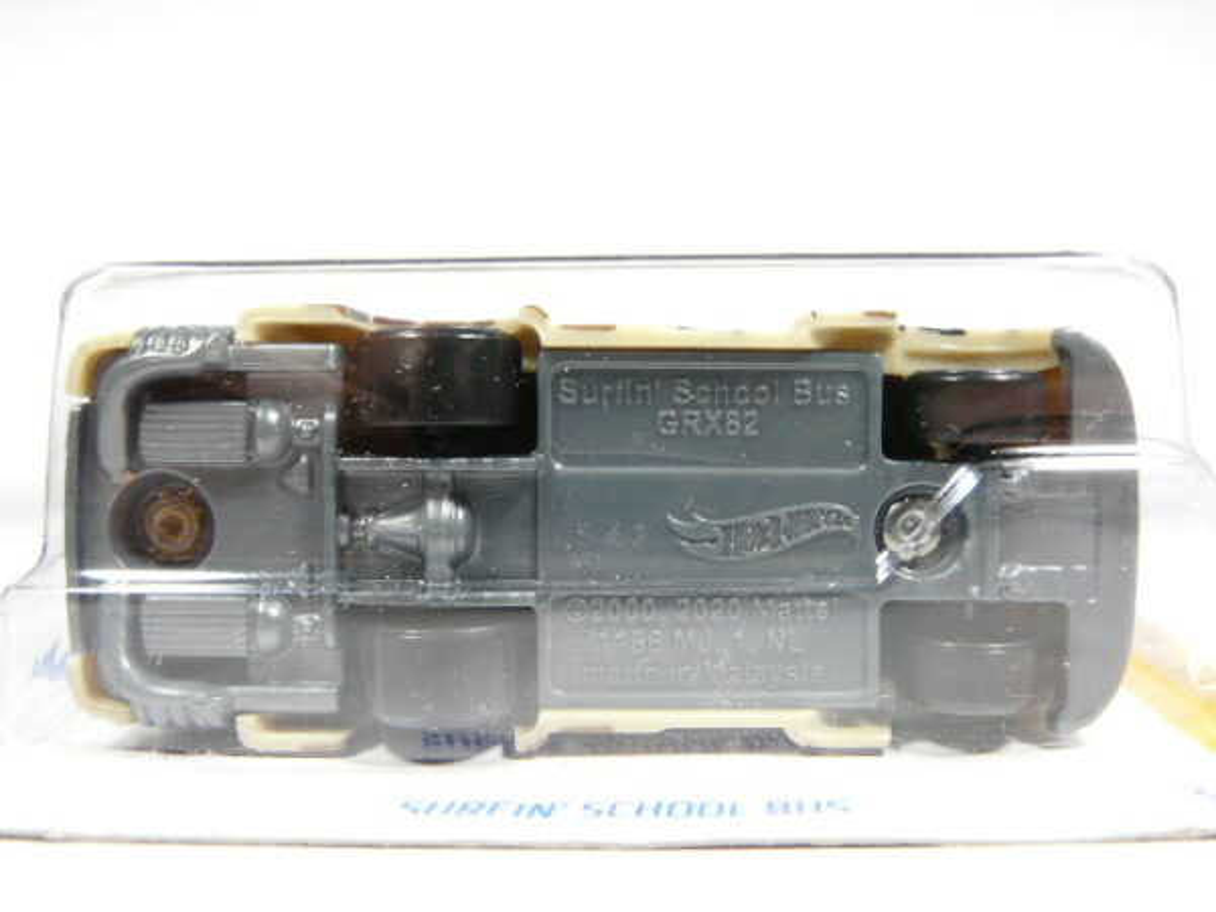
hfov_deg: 52.6
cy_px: 456
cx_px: 608
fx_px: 1229
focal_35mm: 35
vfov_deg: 40.7
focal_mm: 4.6
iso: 125
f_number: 2.8
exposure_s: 1/30
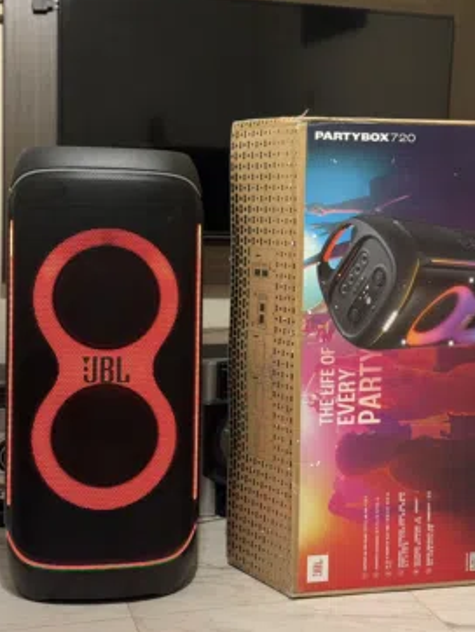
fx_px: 969
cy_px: 293
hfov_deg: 27.5
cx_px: 255
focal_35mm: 53
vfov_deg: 36.1
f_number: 1.78
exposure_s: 1/33
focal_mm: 6.76
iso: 500
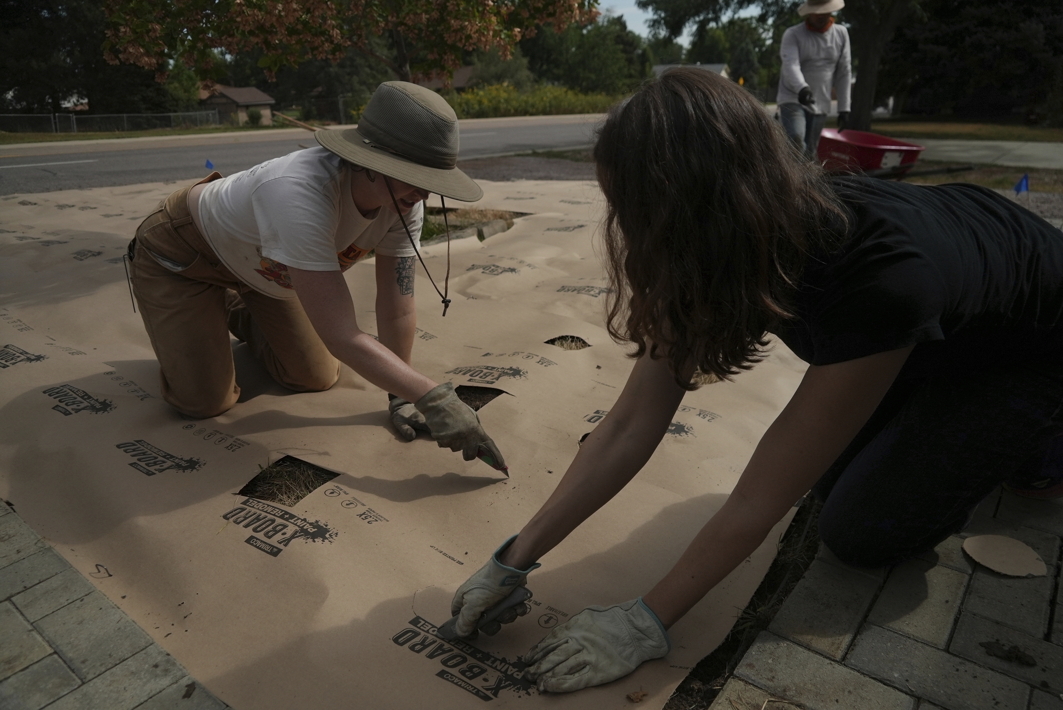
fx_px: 709
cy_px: 355
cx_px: 532
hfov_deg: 73.7
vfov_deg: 53.2
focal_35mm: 24
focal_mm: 24
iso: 640
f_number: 5
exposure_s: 1/1250
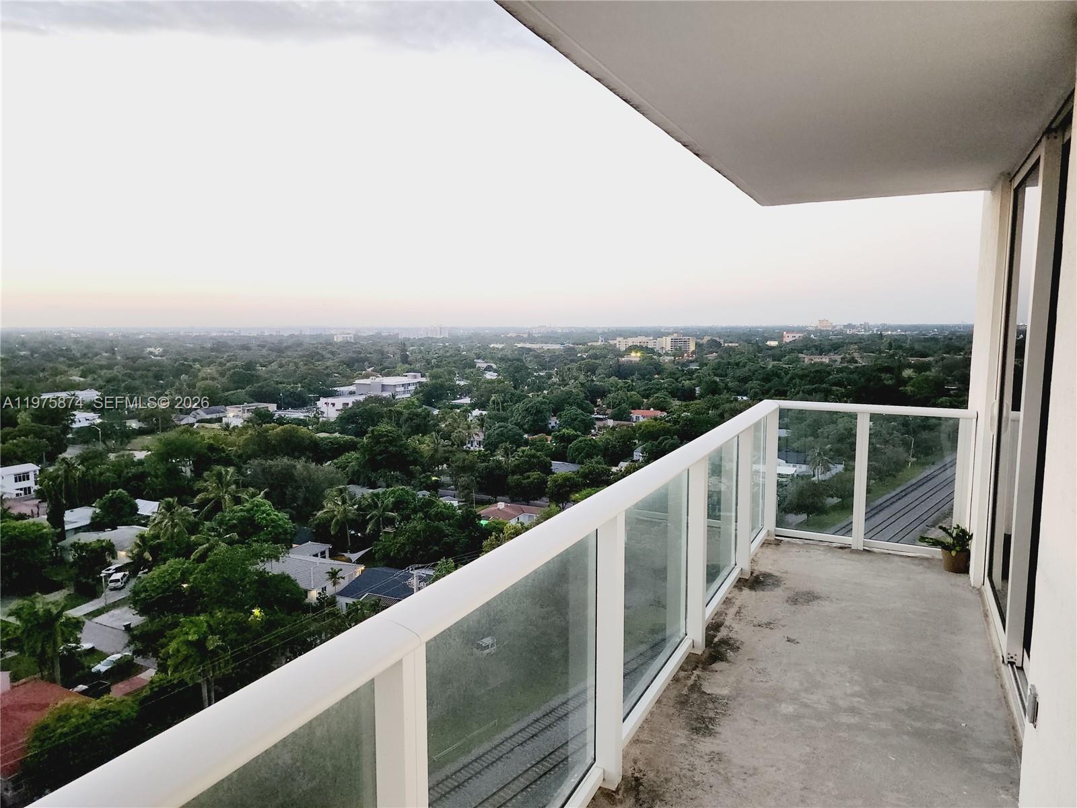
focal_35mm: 23
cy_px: 404
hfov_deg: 73.9
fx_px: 716
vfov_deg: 58.9
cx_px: 538
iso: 200
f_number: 1.8
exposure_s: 1/120
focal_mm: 6.4
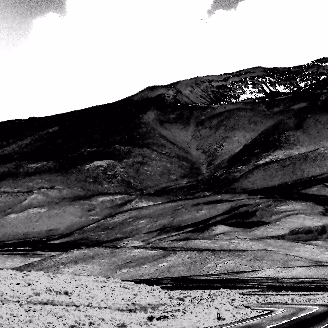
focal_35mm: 83
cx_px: 422
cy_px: 87
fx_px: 890
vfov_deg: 20.7
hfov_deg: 19.3
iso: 100
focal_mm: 22
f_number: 8
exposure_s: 1/250
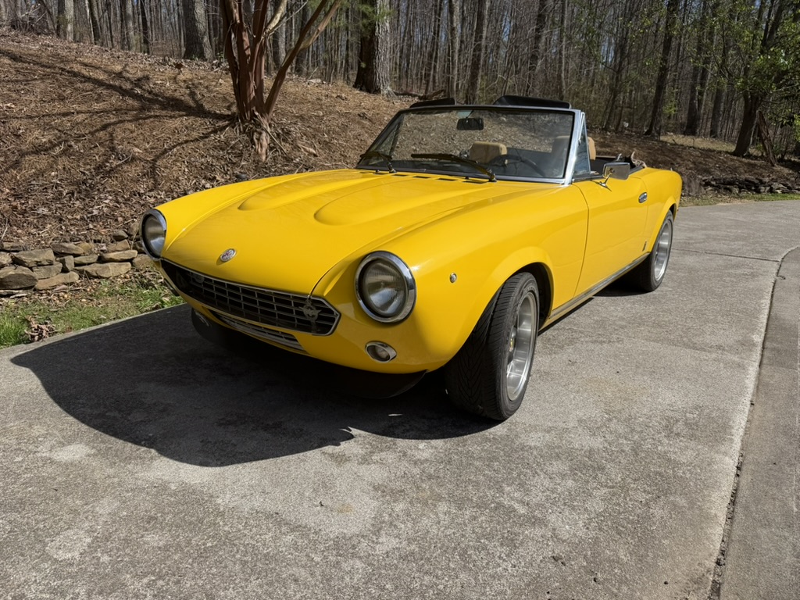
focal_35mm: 24
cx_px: 400
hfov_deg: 71.6
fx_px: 555
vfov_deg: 56.8
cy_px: 300
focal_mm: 6.76
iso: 80
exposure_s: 1/6173
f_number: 1.78
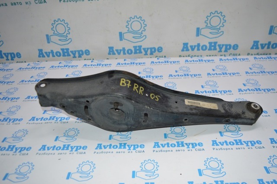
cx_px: 138
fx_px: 231
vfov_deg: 43.5
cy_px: 92
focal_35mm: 30
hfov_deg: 62.0
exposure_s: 1/125
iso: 280
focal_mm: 20
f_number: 4
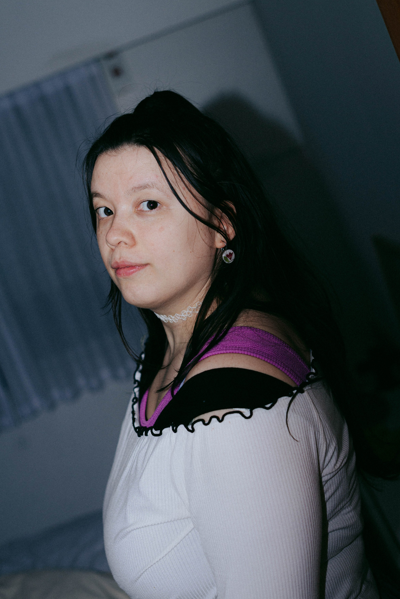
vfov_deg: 34.4
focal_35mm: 58
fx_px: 966
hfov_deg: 23.4
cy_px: 260
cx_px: 181
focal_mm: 50
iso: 125
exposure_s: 1/250
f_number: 3.2
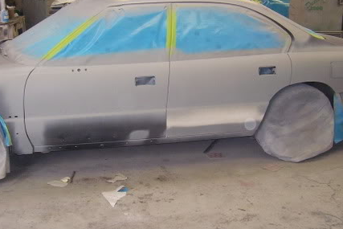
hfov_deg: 37.2
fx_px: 505
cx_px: 125
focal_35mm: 53
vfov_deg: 25.5
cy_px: 93
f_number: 2.7
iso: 125
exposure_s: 1/60
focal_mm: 5.6
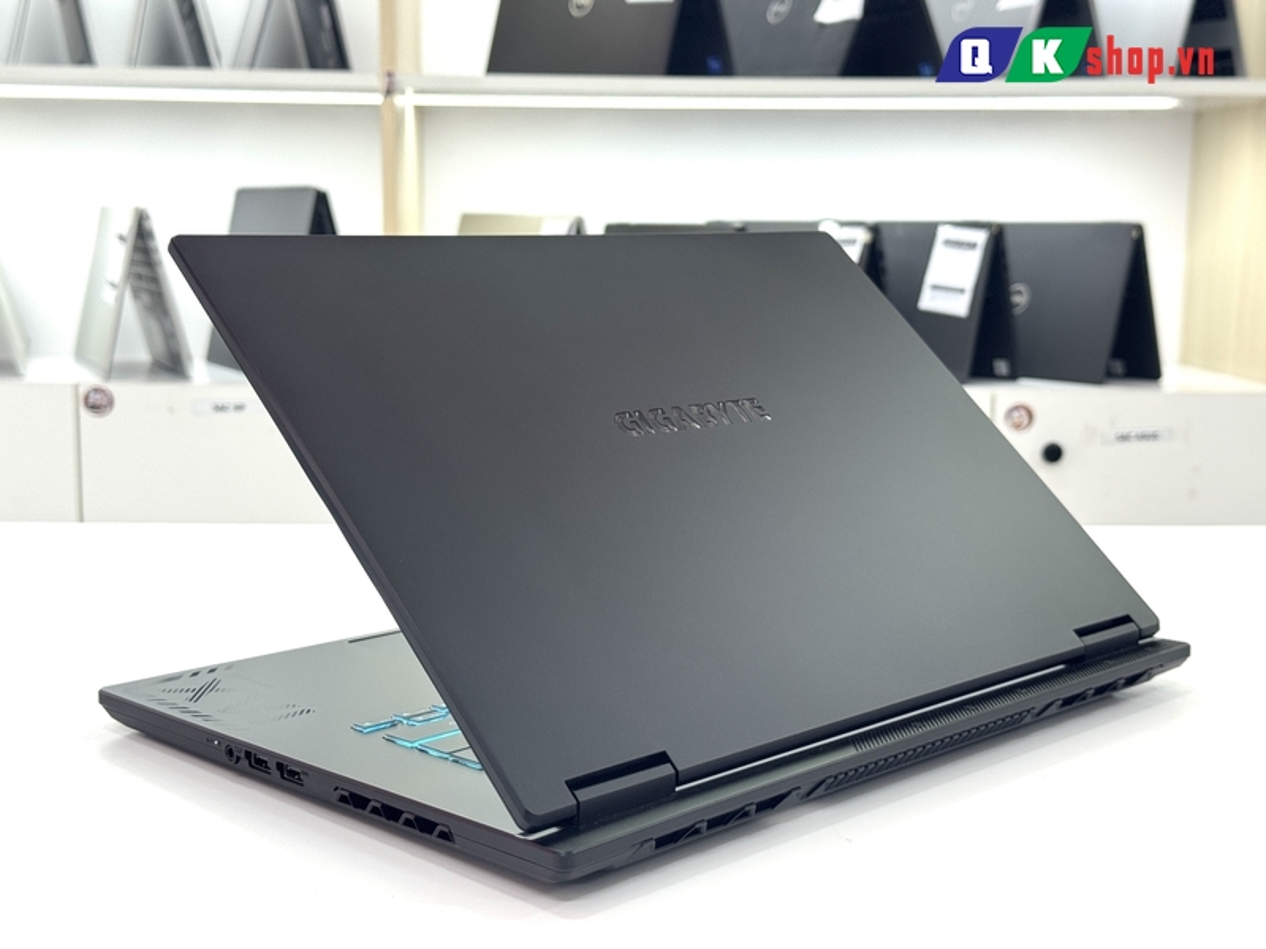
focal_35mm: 48
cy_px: 474
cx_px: 633
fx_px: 1755
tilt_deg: -8.9
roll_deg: +0.6
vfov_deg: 30.3
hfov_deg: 39.7
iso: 64
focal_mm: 6.76
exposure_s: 1/100
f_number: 1.78
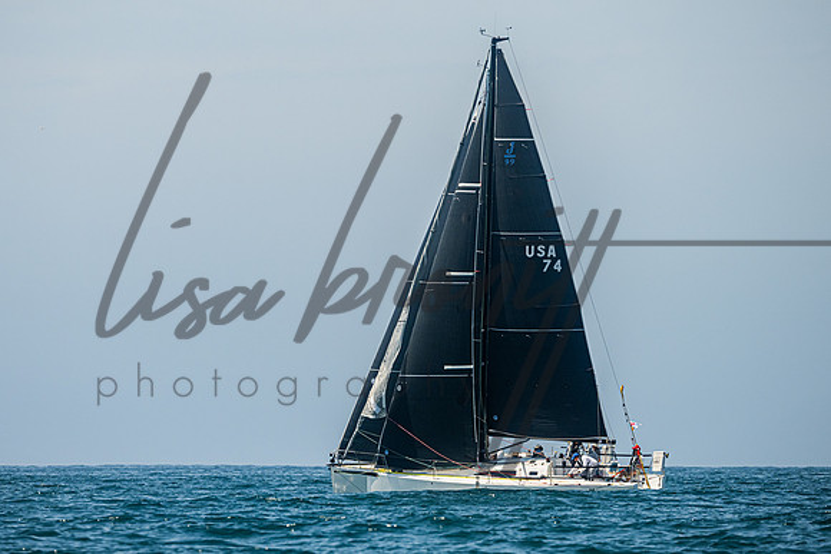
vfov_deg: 3.6
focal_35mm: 387
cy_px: 246
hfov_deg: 5.3
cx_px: 356
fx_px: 8937
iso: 400
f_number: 6.3
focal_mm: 290
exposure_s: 1/3200
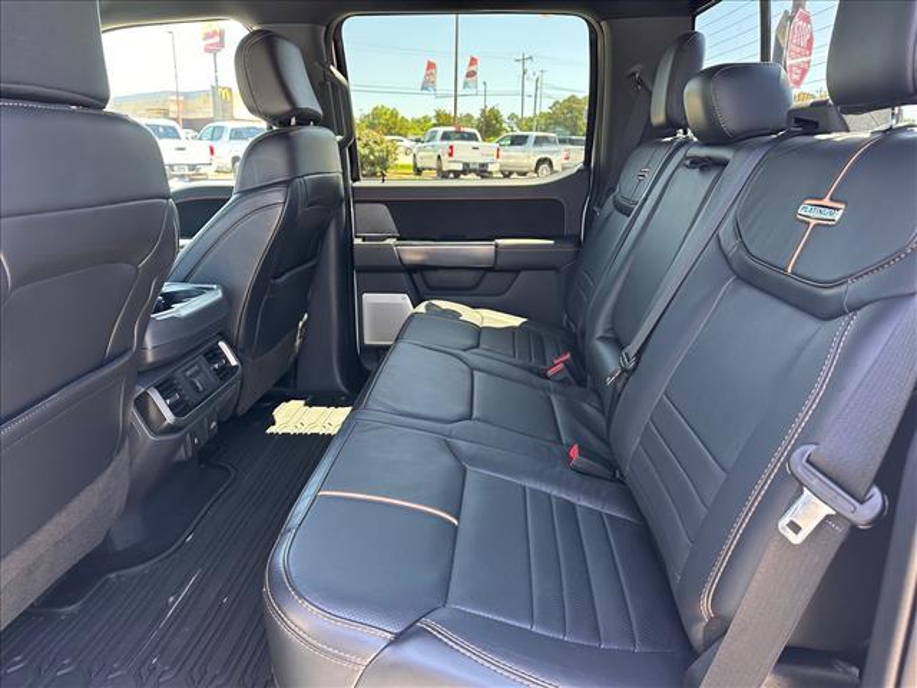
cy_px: 344
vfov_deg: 56.8
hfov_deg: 71.6
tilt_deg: -13.4
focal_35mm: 24
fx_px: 636
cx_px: 458
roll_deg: -1.1
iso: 160
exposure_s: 1/121
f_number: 1.78
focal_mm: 6.86
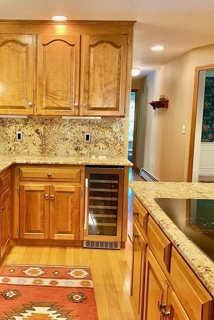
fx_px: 330
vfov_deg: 51.9
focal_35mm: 37
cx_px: 64
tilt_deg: -7.4
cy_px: 163
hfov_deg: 35.4
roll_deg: -1.3
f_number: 1.8
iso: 250
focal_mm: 4.25
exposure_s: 1/60
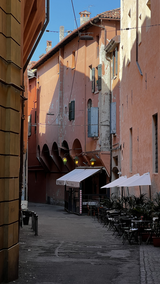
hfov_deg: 14.4
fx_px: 634
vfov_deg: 25.3
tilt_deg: +3.0
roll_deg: -0.5
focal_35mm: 84
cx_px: 79
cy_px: 142
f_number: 2.8
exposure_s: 1/160
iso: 32
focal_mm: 9
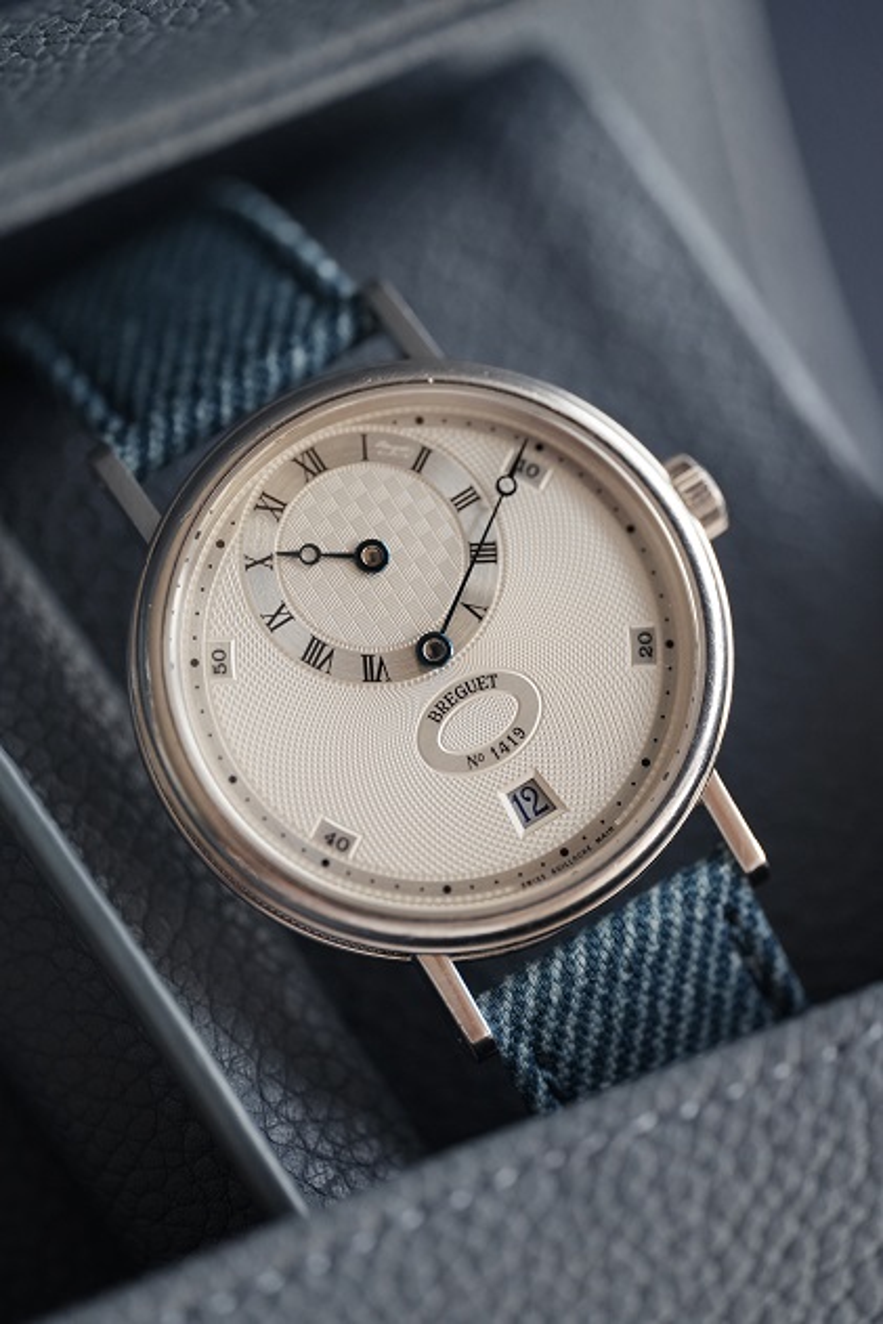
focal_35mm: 105
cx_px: 442
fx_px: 3861
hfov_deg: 13.0
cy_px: 662
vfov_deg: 19.5
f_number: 2.8
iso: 1250
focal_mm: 105
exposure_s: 1/250
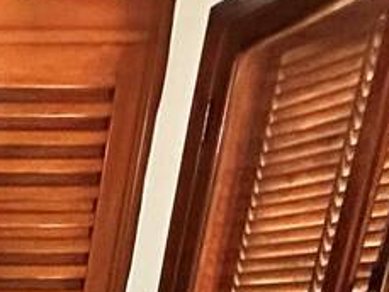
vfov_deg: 12.5
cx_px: -401
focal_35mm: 88
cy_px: 730
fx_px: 989
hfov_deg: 16.5
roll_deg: -0.1
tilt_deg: -20.9
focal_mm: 2.22
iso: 500
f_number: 2.2
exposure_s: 1/60
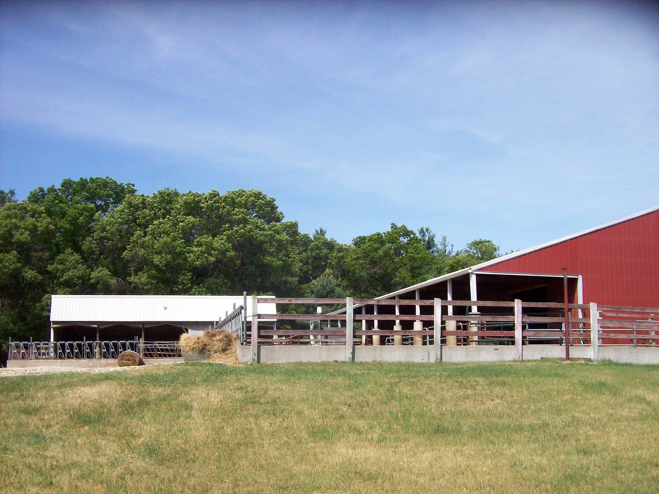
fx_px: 685
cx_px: 330
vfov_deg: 39.6
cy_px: 247
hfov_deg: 51.4
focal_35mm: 36
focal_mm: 6
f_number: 4.8
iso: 80
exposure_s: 1/652
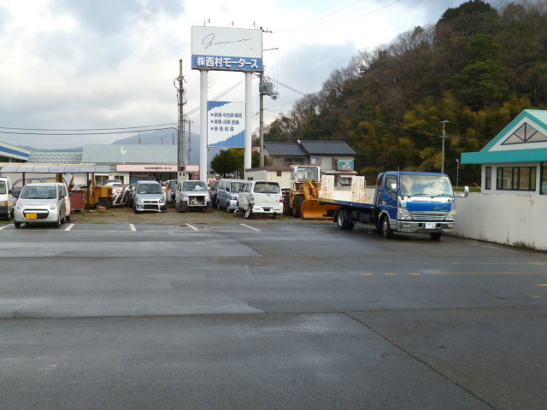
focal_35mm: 38
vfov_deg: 37.7
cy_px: 205
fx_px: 600
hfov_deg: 49.0
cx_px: 274
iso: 100
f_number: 3.2
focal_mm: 6.8
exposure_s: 1/250
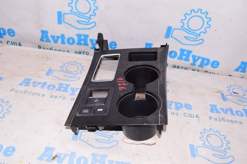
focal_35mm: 33
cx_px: 124
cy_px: 82
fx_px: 226
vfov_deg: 39.9
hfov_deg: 57.3
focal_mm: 22
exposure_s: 1/160
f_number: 8
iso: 1600
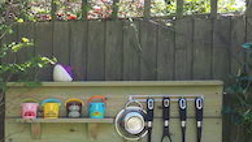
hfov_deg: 16.6
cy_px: 165
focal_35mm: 117
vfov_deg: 10.2
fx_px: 782
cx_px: -134
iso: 200
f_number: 4.5
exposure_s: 1/200
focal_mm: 17
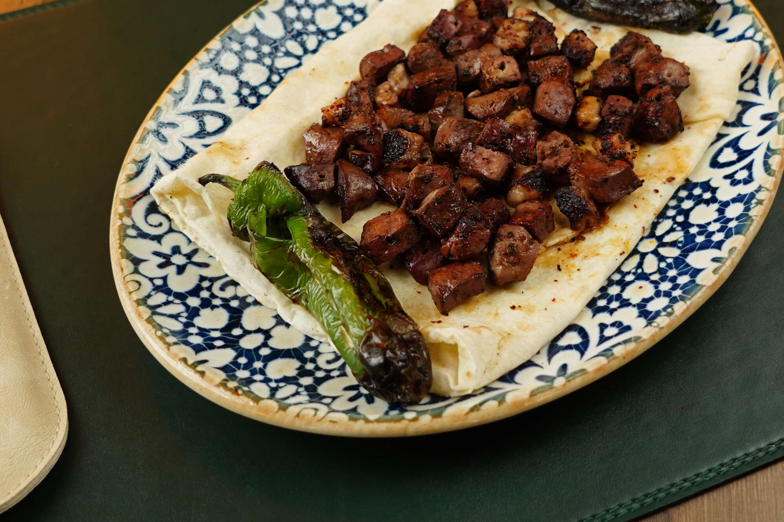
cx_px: 432
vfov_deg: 24.8
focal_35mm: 54
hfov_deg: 36.8
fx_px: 1176
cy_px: 146
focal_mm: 24
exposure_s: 1/160
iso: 640
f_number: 4
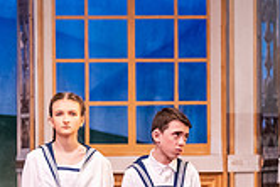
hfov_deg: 5.8
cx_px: 175
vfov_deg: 3.9
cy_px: 176
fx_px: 2779
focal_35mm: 357
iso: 3200
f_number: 3.2
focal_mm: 102
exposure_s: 1/200
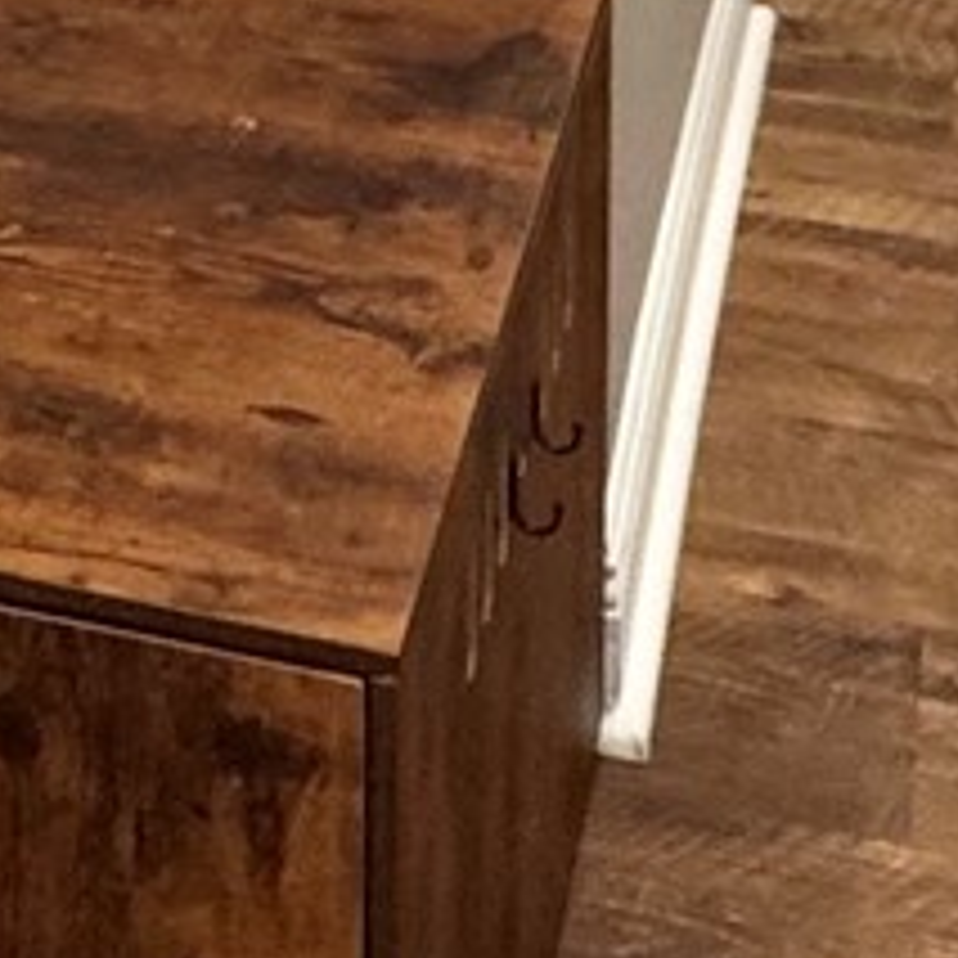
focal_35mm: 93
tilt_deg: -4.4
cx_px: 283
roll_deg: -0.3
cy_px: -1322
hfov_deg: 18.6
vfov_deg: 13.6
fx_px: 2912
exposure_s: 1/60
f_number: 2.2
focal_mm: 2.22
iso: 200
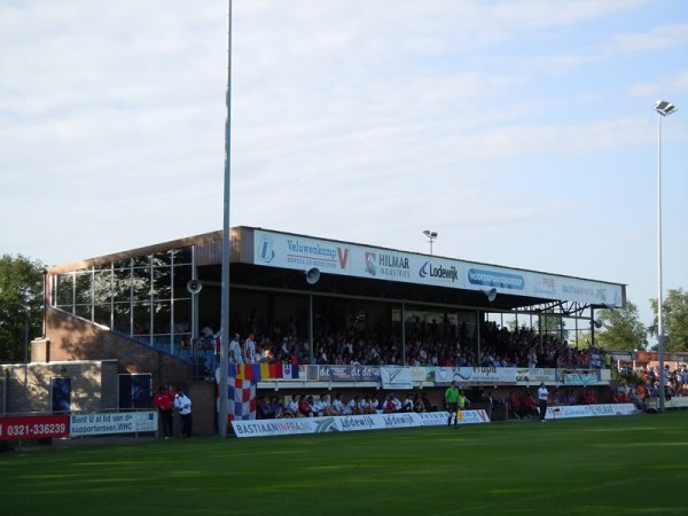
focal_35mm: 68
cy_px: 258
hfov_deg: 28.6
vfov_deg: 21.6
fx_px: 1352
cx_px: 344
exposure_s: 1/320
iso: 100
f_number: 4.1
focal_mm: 12.2
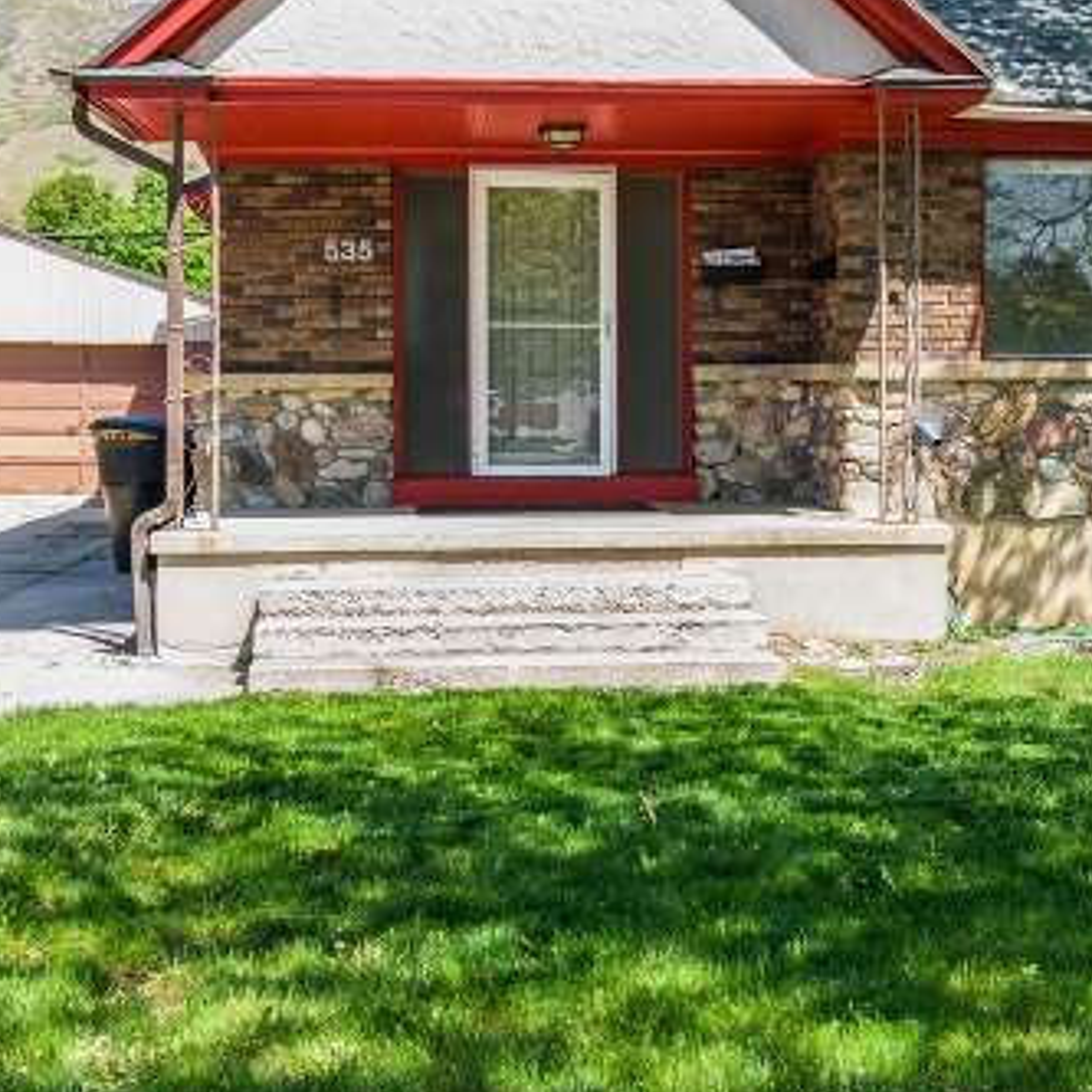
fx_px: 1749
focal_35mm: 49
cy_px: 421
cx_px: 603
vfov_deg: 34.5
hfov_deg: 34.6
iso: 200
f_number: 8
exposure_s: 1/125
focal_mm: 20
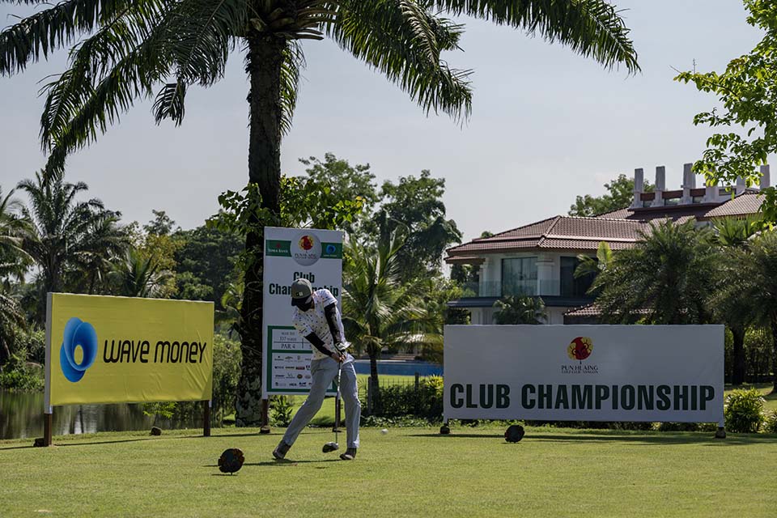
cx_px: 388
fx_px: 1964
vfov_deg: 15.0
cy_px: 259
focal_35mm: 91
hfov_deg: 22.4
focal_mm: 91
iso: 250
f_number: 5.6
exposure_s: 1/2000
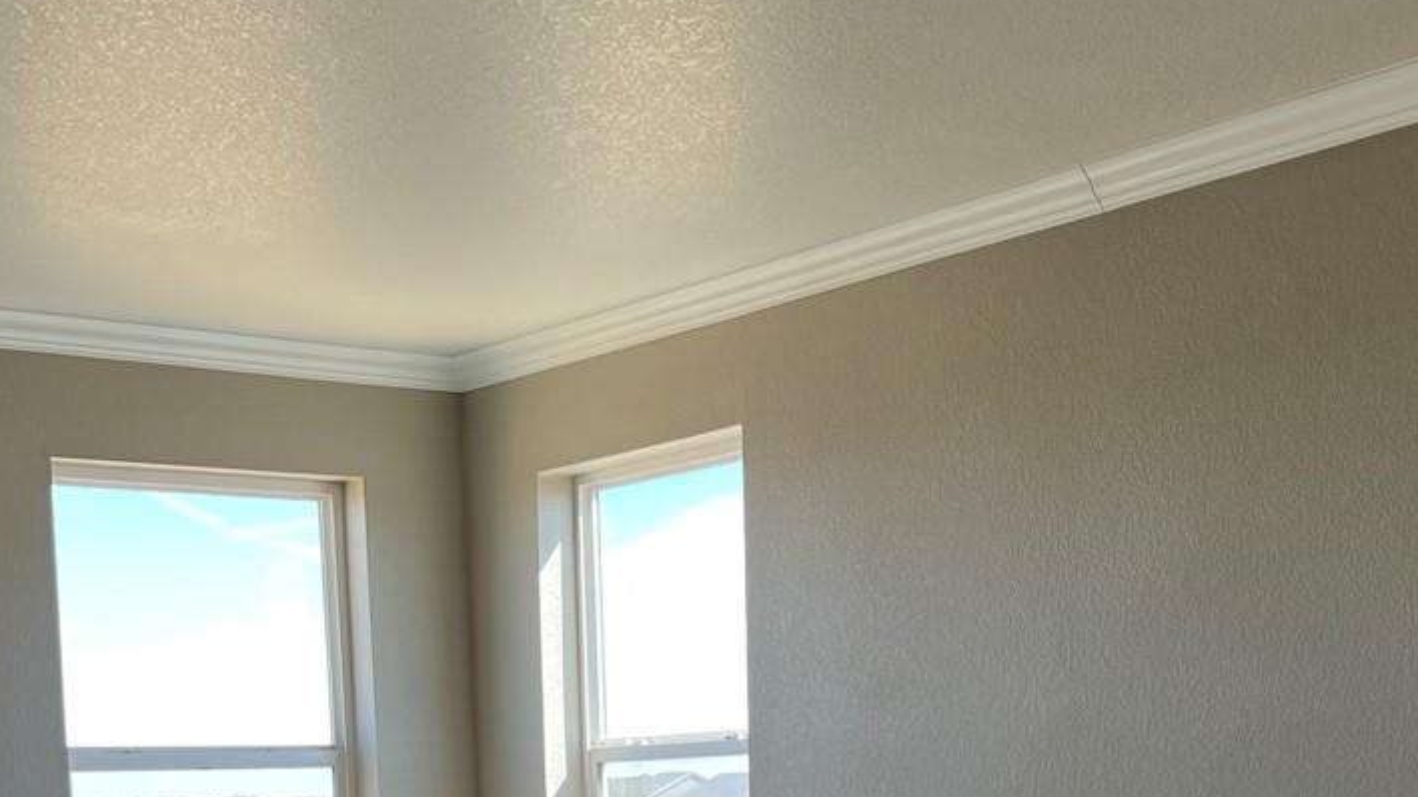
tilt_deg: -5.6
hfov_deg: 32.8
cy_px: 1013
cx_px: 687
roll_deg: +1.1
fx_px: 2406
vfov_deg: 17.7
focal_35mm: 64
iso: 50
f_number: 1.5
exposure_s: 1/212
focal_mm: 5.7
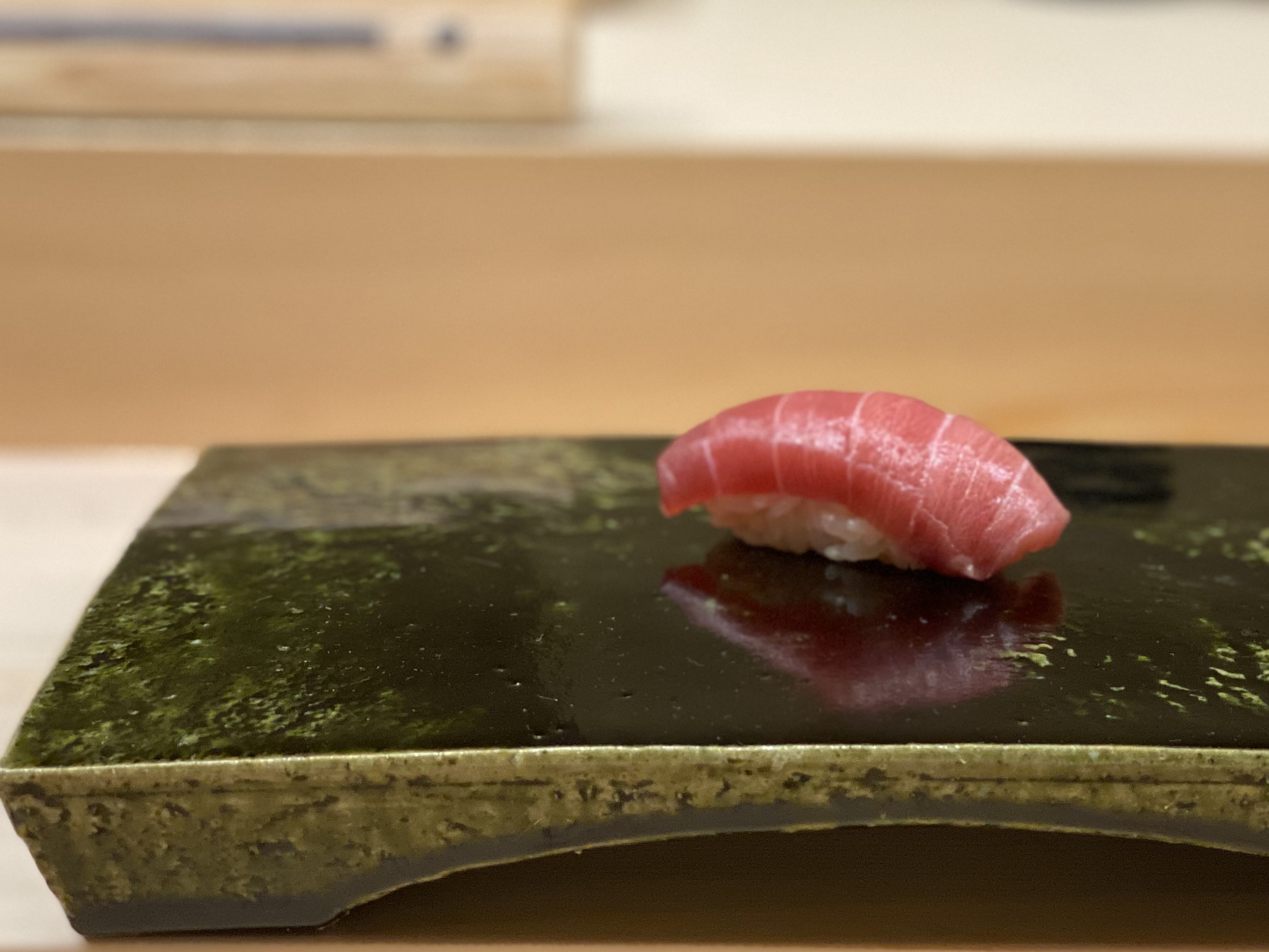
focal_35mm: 86
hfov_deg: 22.6
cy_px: 455
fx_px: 3152
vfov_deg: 17.2
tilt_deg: -17.4
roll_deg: -0.7
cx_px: 867
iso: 160
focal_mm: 6
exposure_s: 1/52
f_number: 2
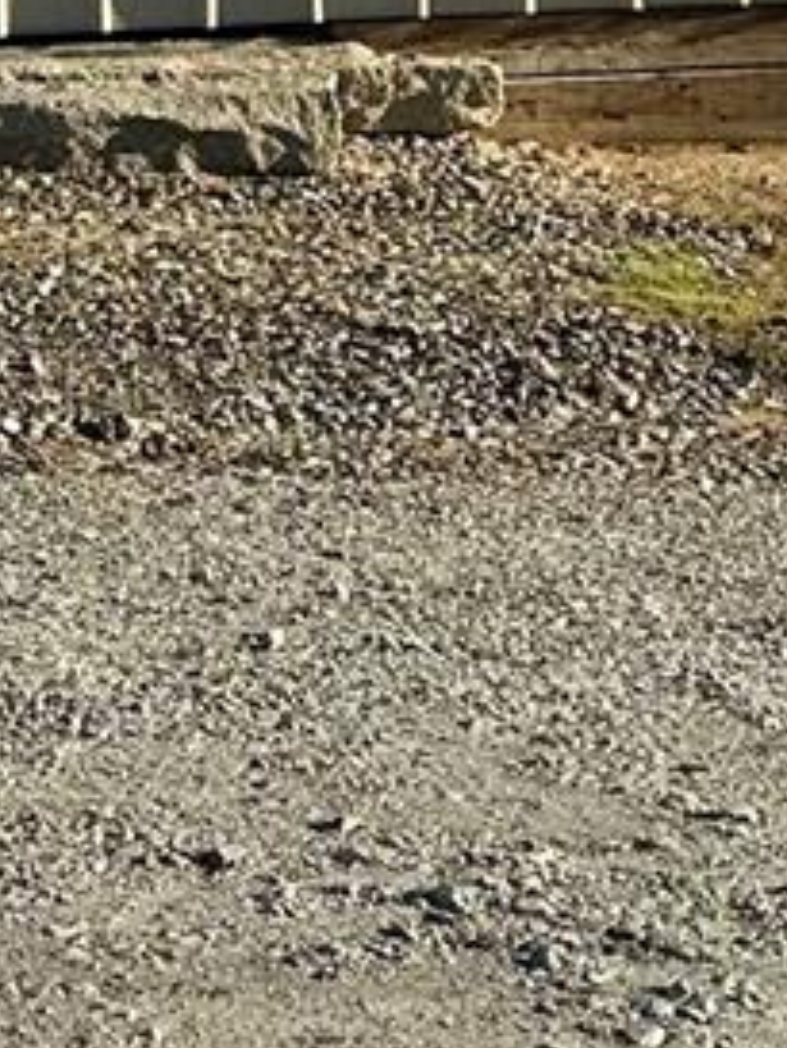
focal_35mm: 135
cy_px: -177
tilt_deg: -6.7
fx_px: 4089
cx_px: -472
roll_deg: +2.8
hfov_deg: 10.5
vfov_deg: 14.2
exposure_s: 1/3155
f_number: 1.78
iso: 80
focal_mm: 6.86
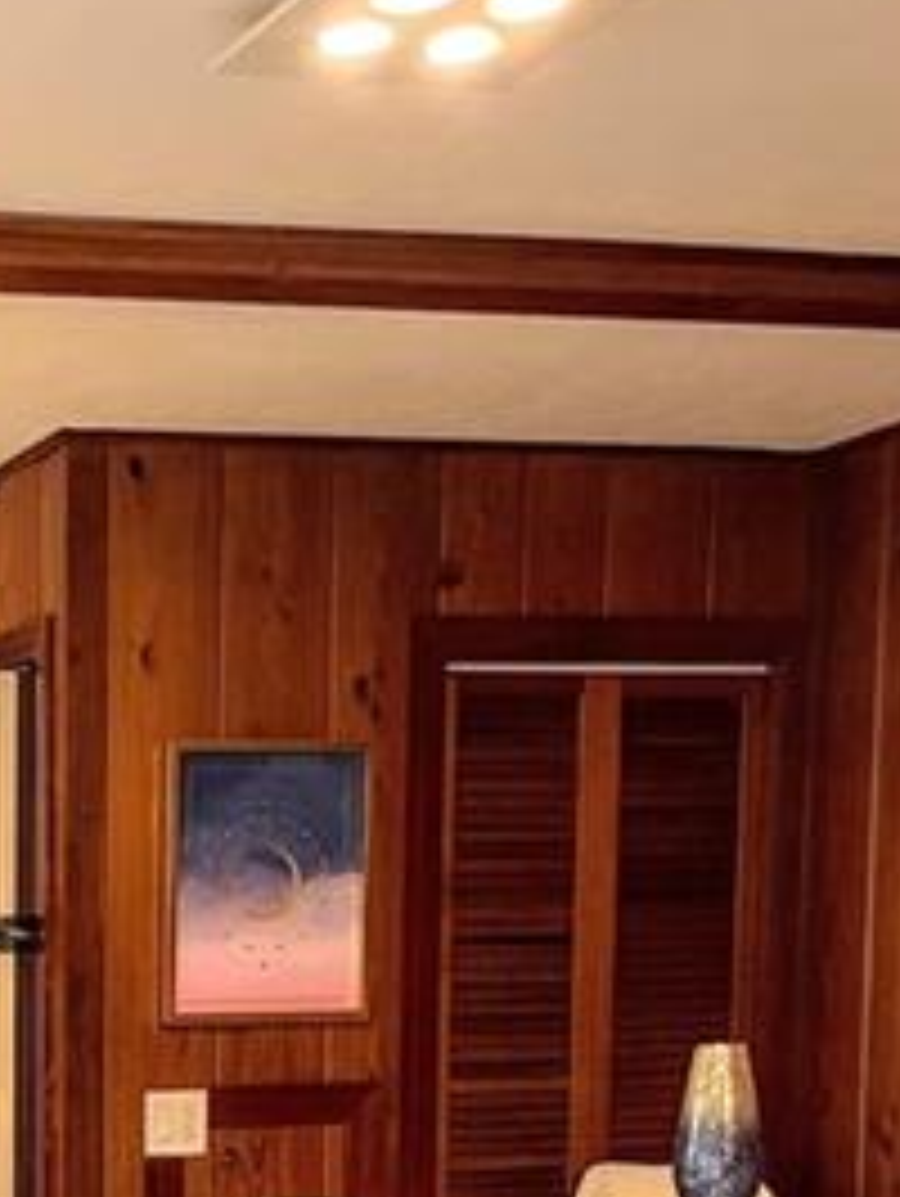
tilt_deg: -7.8
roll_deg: +0.9
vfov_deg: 24.0
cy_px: 1377
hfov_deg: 18.0
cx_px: -351
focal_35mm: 75
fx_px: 2596
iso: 160
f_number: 1.6
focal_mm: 5.1
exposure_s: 1/60
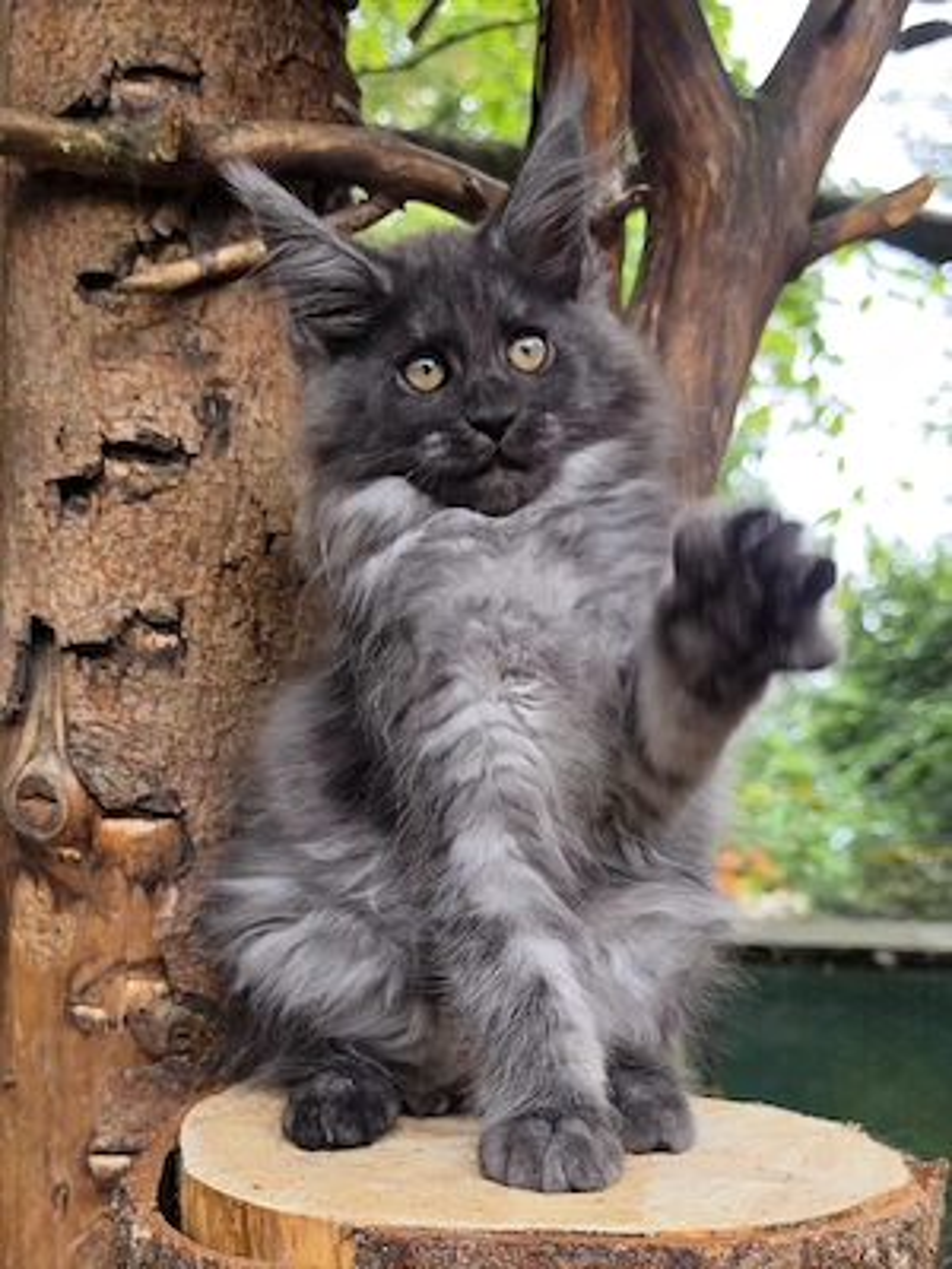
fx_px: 843
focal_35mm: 23
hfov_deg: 58.9
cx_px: 476
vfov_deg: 73.9
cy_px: 634
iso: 20
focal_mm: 6.5
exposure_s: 1/182
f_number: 1.4
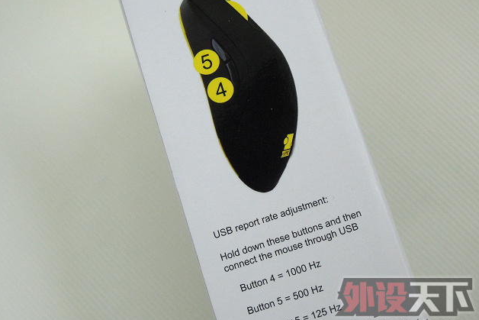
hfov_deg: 37.5
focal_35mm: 53
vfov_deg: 25.5
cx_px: 240
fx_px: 705
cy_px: 163
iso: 400
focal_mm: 9
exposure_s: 1/25
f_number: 3.7
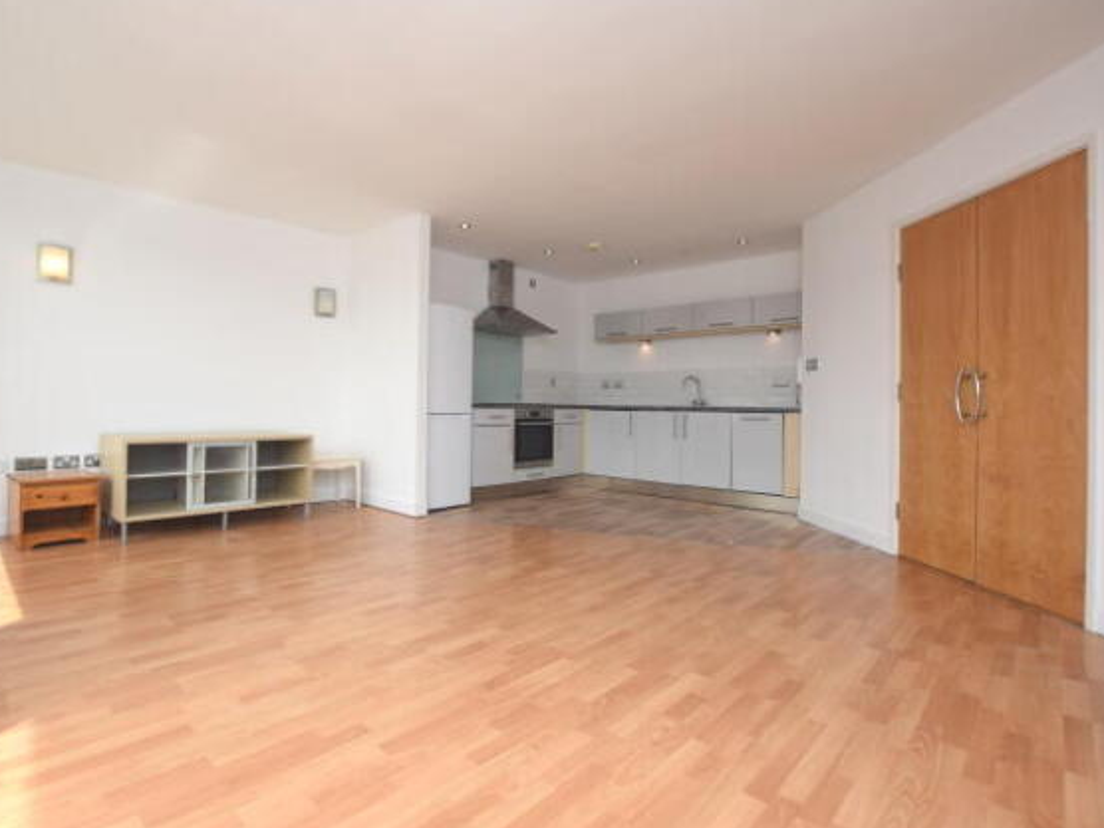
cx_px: 493
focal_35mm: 17
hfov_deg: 90.7
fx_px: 542
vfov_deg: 74.7
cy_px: 408
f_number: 5.6
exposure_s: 1/125
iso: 110
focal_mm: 10
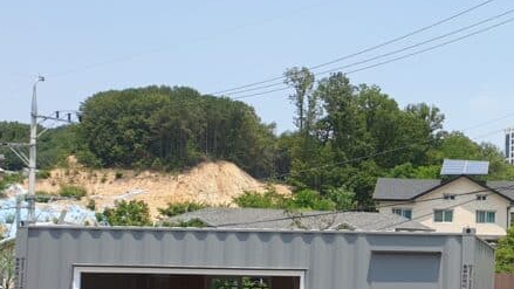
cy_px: 250
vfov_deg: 18.0
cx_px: 507
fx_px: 900
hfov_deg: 29.9
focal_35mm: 66
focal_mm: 4.3
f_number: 2.4
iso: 50
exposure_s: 1/1135
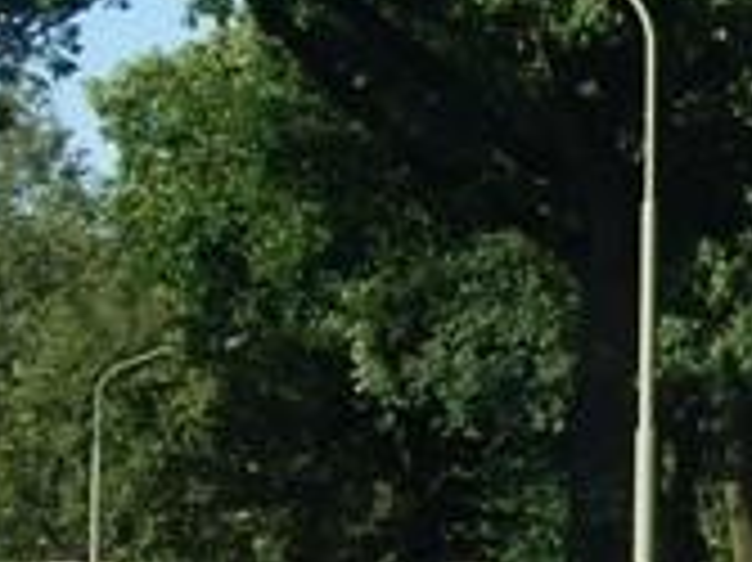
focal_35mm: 146
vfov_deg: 10.1
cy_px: 256
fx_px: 3169
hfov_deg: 12.9
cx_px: 1094
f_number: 2.8
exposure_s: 1/500
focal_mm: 7.9
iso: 64
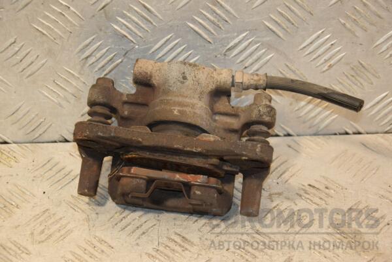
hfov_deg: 20.6
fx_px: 1078
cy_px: 131
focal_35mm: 99
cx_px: 196
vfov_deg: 13.8
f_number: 5.3
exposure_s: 1/125
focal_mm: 66
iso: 800
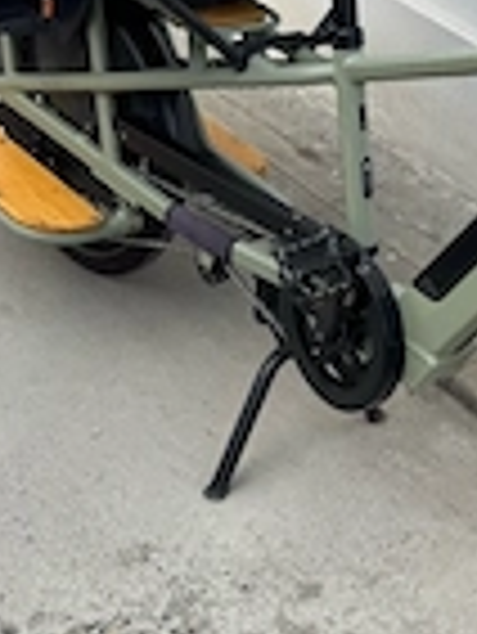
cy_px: 144
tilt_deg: -24.9
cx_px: 513
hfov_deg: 20.7
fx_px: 1247
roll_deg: -14.5
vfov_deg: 28.0
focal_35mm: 68
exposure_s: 1/1869
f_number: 1.78
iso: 80
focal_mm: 6.76
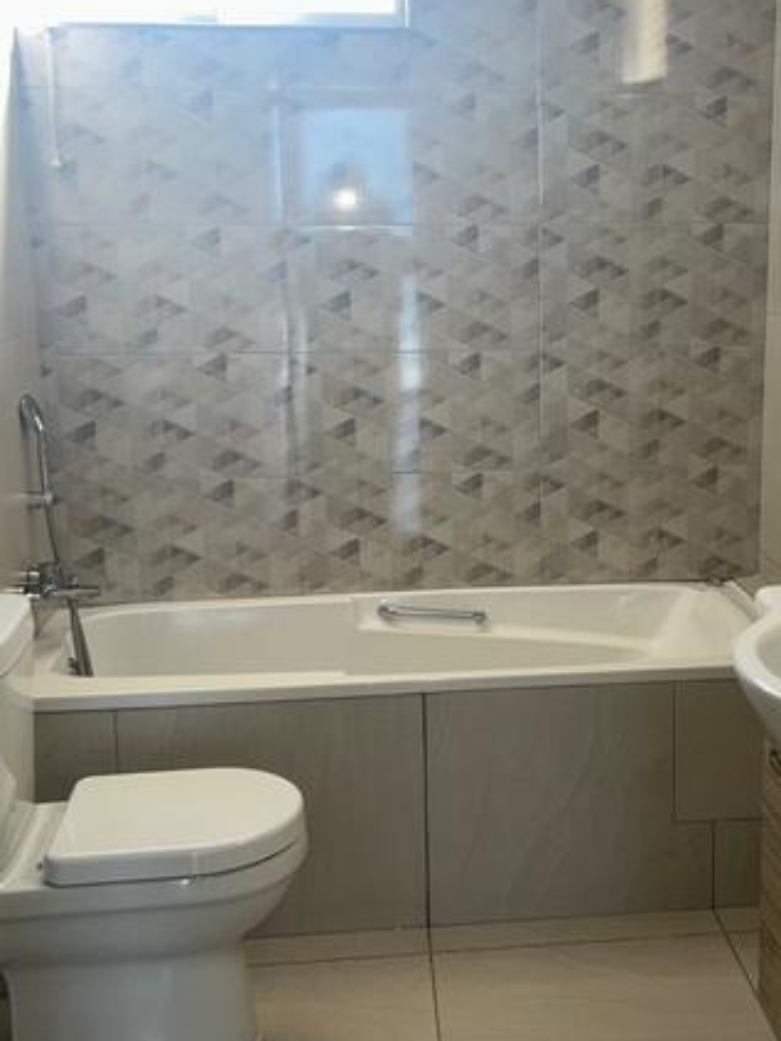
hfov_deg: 29.3
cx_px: 570
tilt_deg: -11.7
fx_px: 1474
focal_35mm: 49
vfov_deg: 38.9
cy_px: 508
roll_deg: +0.4
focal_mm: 5.7
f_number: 1.5
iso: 32
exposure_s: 1/145
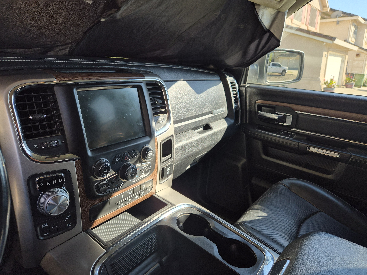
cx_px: 184
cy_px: 138
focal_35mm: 23
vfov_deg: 58.9
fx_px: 244
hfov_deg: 73.9
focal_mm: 5.4
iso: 32
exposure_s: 1/180
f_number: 1.8
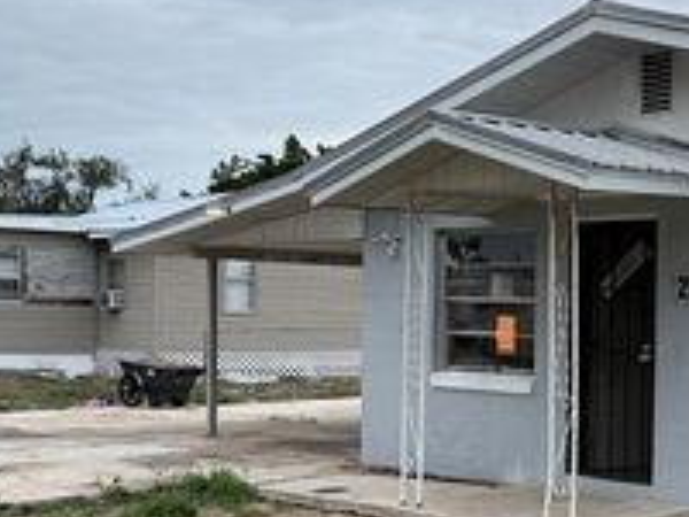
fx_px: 1194
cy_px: 350
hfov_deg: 28.6
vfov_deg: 24.3
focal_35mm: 60
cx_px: 792
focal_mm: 6.76
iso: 80
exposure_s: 1/1437
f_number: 1.78
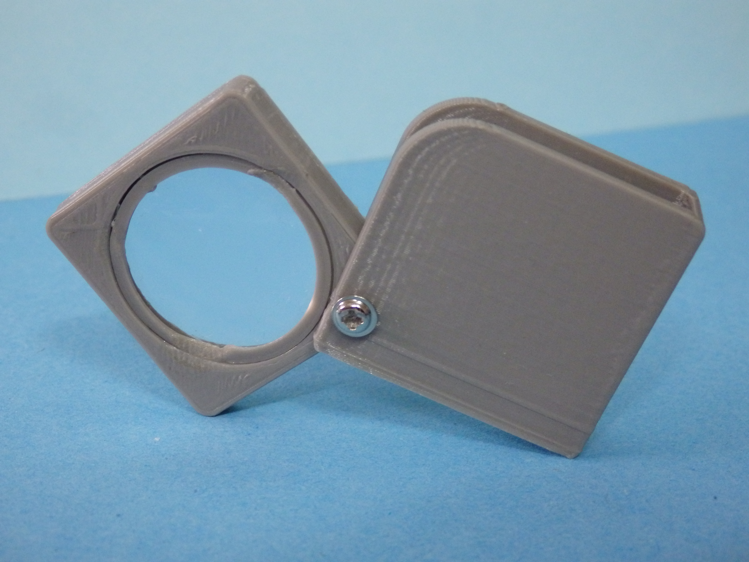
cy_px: 281
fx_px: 1298
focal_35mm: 60
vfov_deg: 24.4
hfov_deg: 32.2
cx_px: 374
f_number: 4.2
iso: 800
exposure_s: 1/30
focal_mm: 10.8
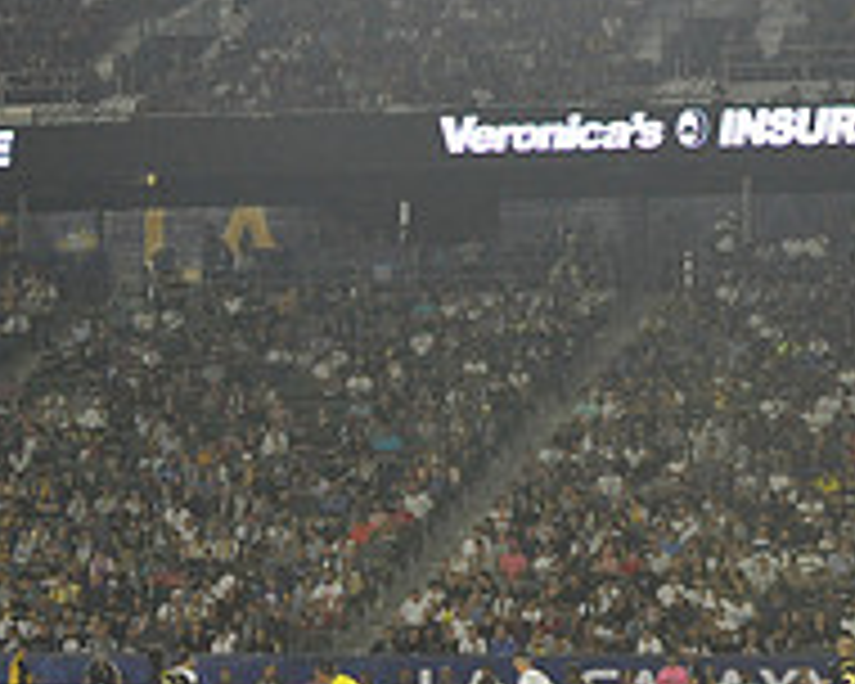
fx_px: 5441
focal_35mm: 215
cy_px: 166
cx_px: 652
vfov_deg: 7.2
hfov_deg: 9.0
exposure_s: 1/2500
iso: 3200
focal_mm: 75
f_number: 3.2
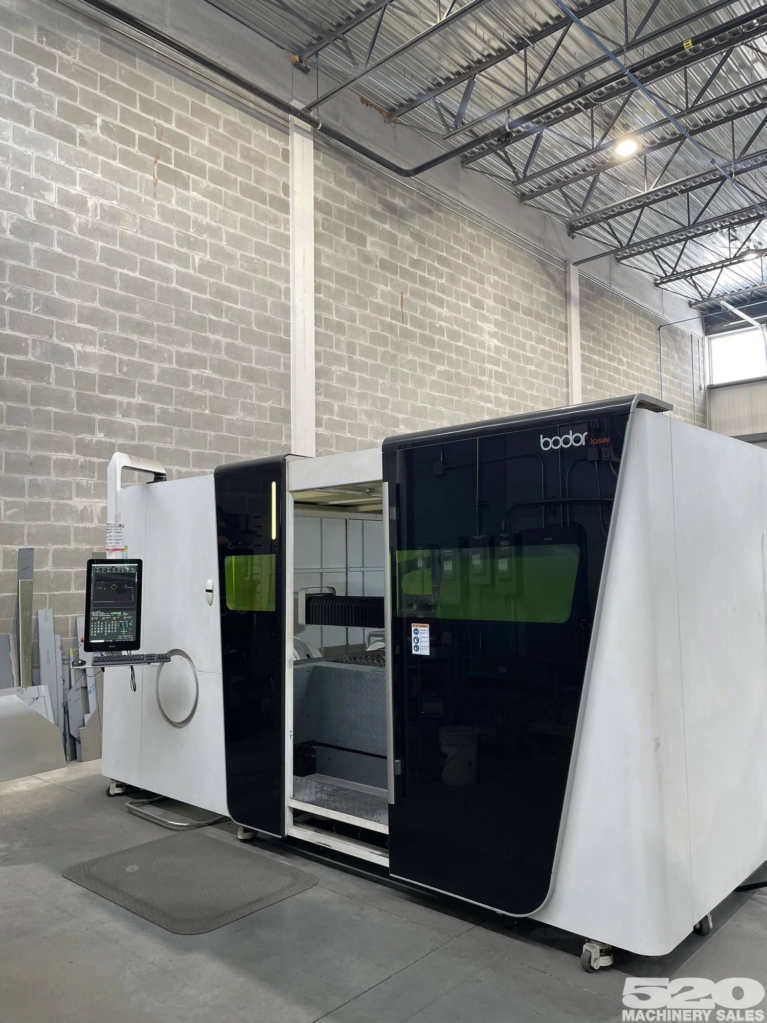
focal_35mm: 26
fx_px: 768
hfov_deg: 53.1
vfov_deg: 67.3
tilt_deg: +4.5
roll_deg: +1.5
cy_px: 512
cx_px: 384
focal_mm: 4.2
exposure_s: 1/60
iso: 64
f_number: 1.6
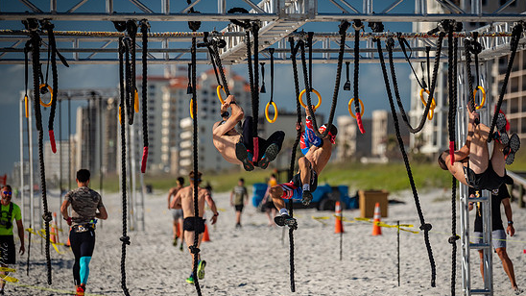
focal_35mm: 202
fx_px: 2817
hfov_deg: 10.7
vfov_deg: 6.0
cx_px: 299
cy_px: 137
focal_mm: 165
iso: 280
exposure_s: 1/4000
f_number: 2.8
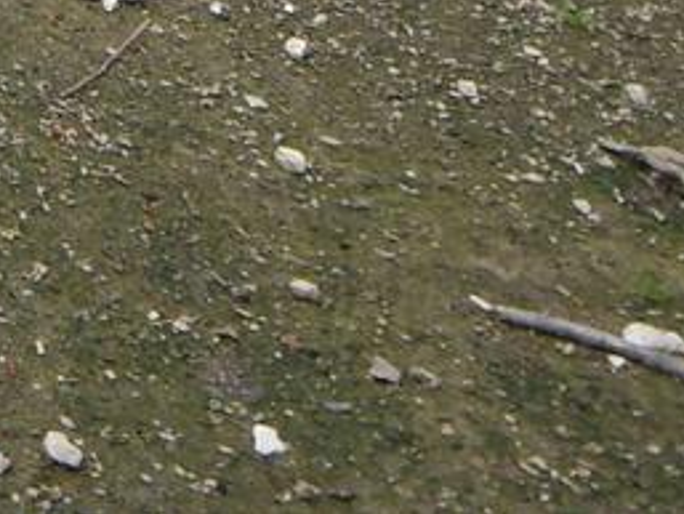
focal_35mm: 130
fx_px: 2570
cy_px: -1298
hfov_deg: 11.6
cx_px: -1091
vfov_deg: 8.4
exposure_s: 1/400
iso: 250
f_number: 4.5
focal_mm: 11.5
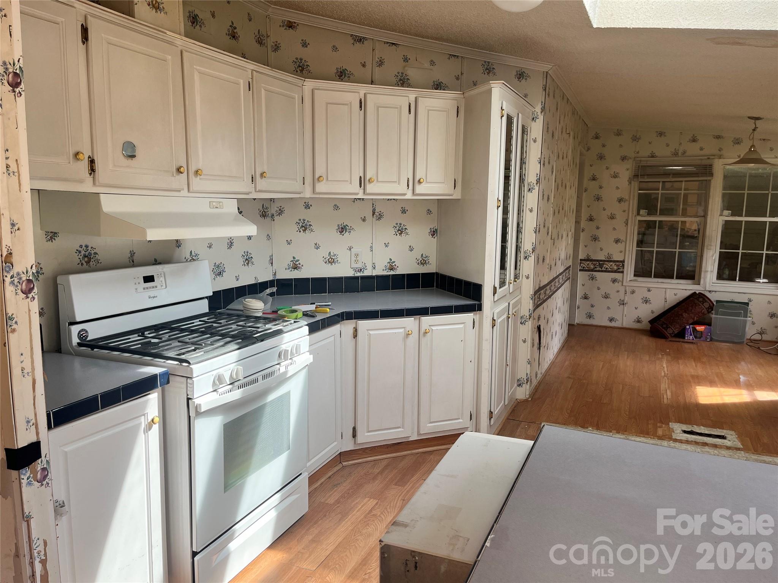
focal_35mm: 26
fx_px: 584
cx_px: 389
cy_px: 292
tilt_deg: -9.0
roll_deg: -0.7
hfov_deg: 67.3
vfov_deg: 53.1
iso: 50
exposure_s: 1/299
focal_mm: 5.1
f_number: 1.6
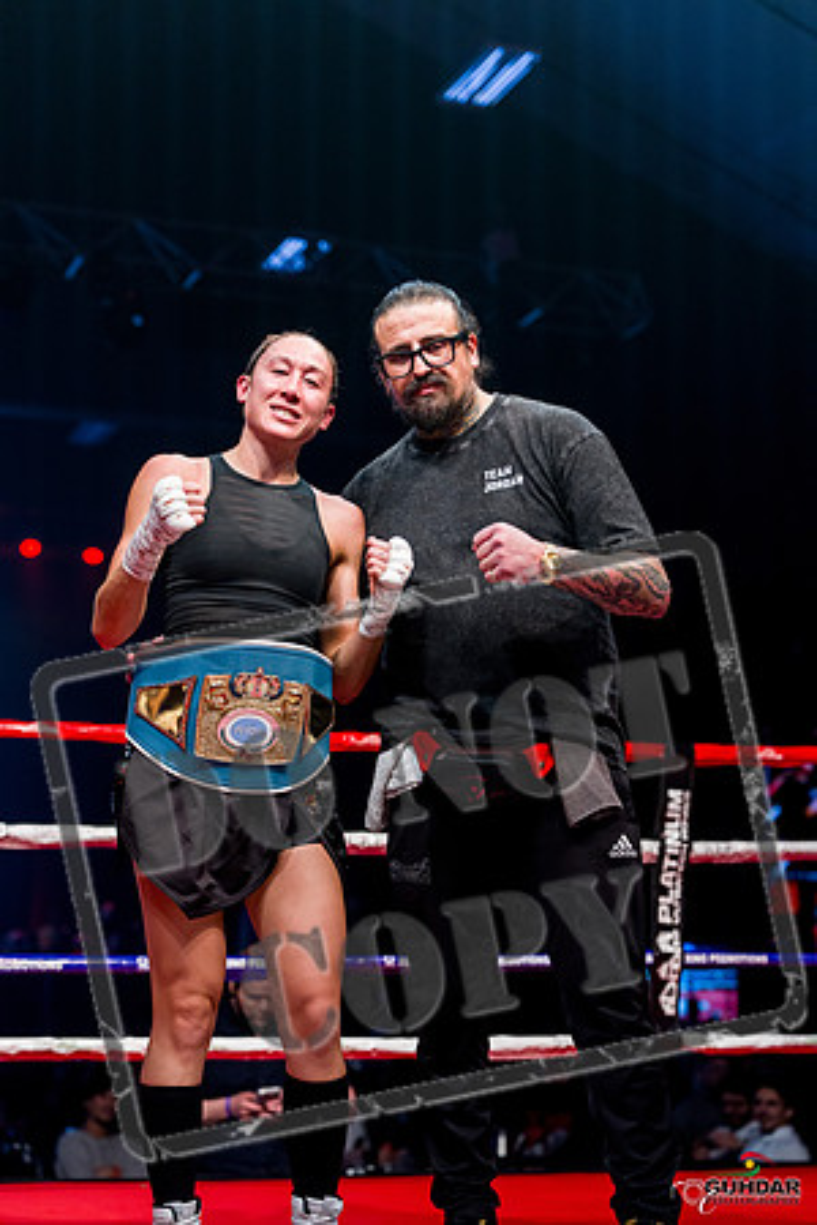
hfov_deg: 19.7
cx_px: 408
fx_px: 2349
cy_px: 612
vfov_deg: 29.2
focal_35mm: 69
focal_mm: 69
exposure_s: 1/1000
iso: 3200
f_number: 2.8
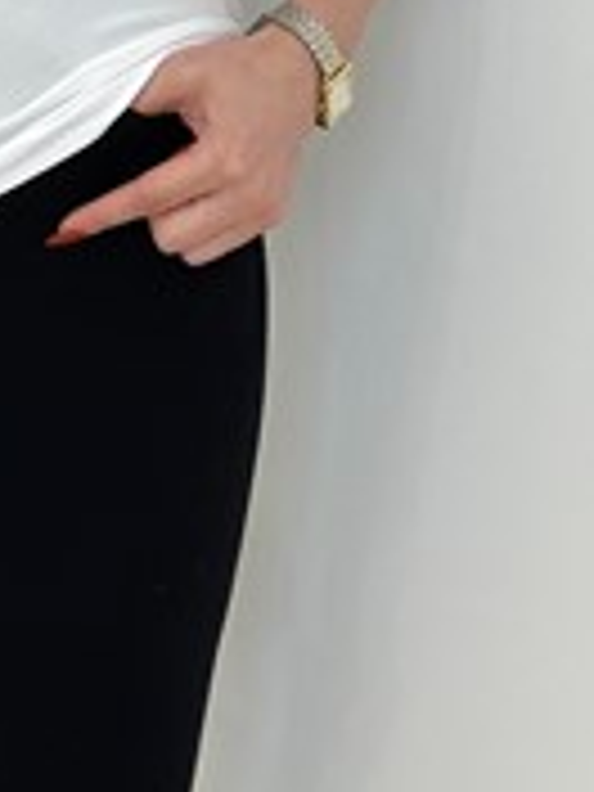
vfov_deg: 13.0
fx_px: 3318
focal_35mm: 145
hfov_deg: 10.1
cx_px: -63
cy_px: -340
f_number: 1.78
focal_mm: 6.86
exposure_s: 1/222
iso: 80
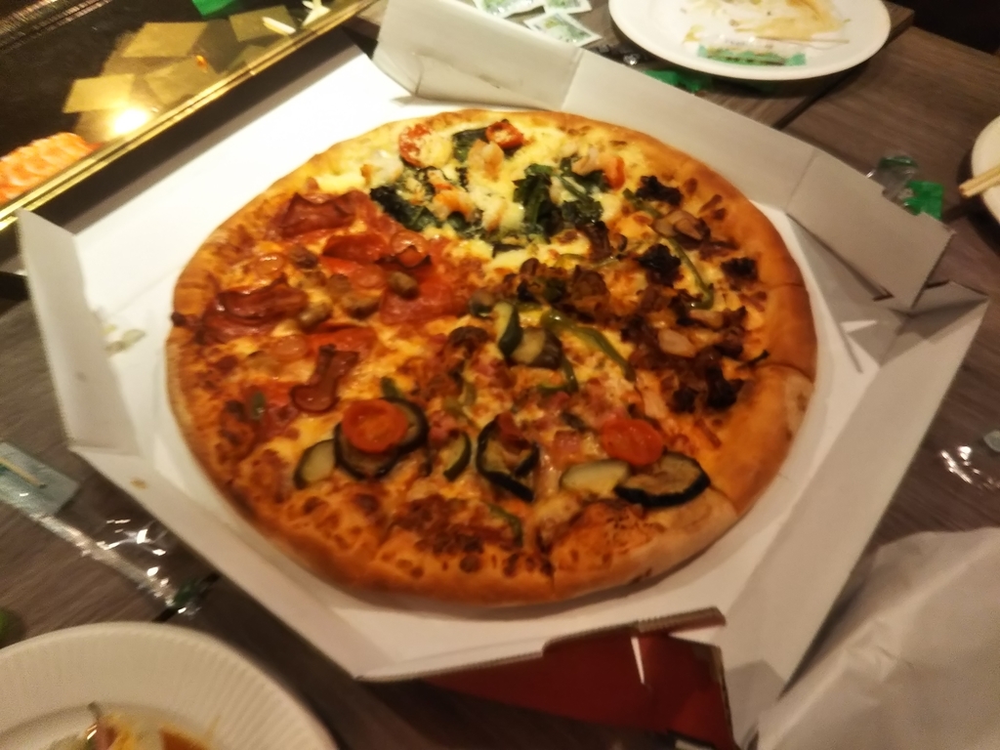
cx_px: 500
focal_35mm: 30
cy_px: 375
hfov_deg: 60.0
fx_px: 867
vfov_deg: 46.8
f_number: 2.2
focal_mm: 4
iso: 80
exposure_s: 1/30
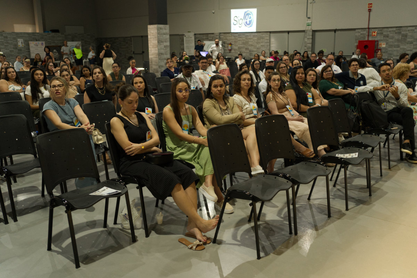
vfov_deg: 37.9
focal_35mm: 35
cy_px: 139
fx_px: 406
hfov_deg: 54.4
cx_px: 208
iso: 3200
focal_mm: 35
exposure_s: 1/80
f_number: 3.5
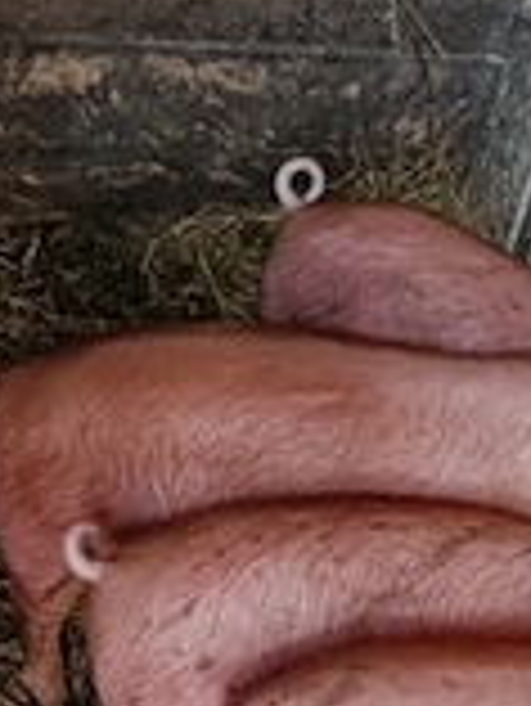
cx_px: 432
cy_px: 562
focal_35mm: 61
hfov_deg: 23.7
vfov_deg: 30.9
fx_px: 1246
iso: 761
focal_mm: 5.24
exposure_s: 1/50
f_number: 1.7
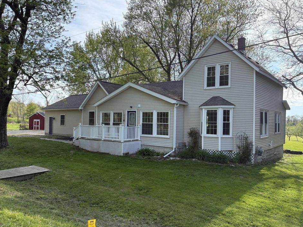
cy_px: 118
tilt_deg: +0.7
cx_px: 155
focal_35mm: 28
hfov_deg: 63.4
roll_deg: -1.4
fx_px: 245
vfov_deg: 49.7
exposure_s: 1/1587
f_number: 1.6
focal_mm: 5.96
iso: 64
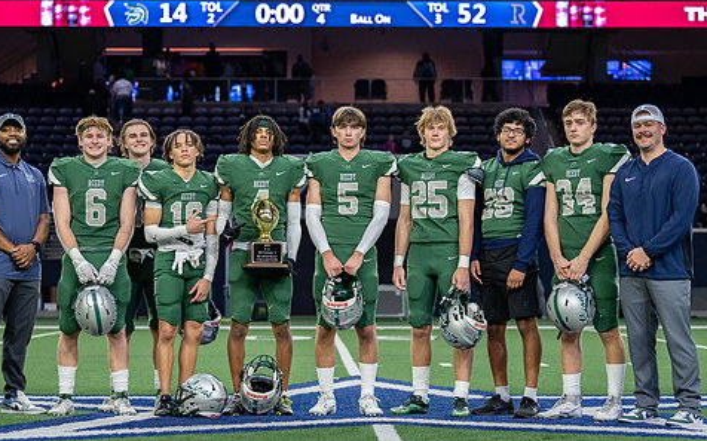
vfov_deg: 12.9
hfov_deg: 20.6
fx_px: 1945
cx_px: 320
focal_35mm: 101
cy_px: 240
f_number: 2.8
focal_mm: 70
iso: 2000
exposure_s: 1/320
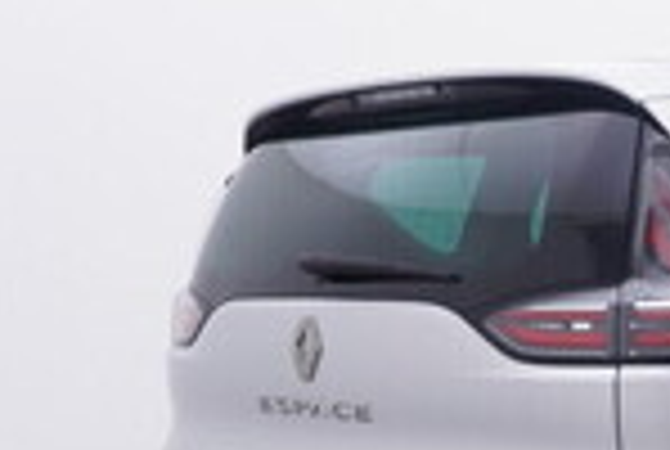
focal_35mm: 83
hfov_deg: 22.1
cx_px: 857
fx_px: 1545
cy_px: 457
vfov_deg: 16.2
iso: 200
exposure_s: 1/80
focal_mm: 15
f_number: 5
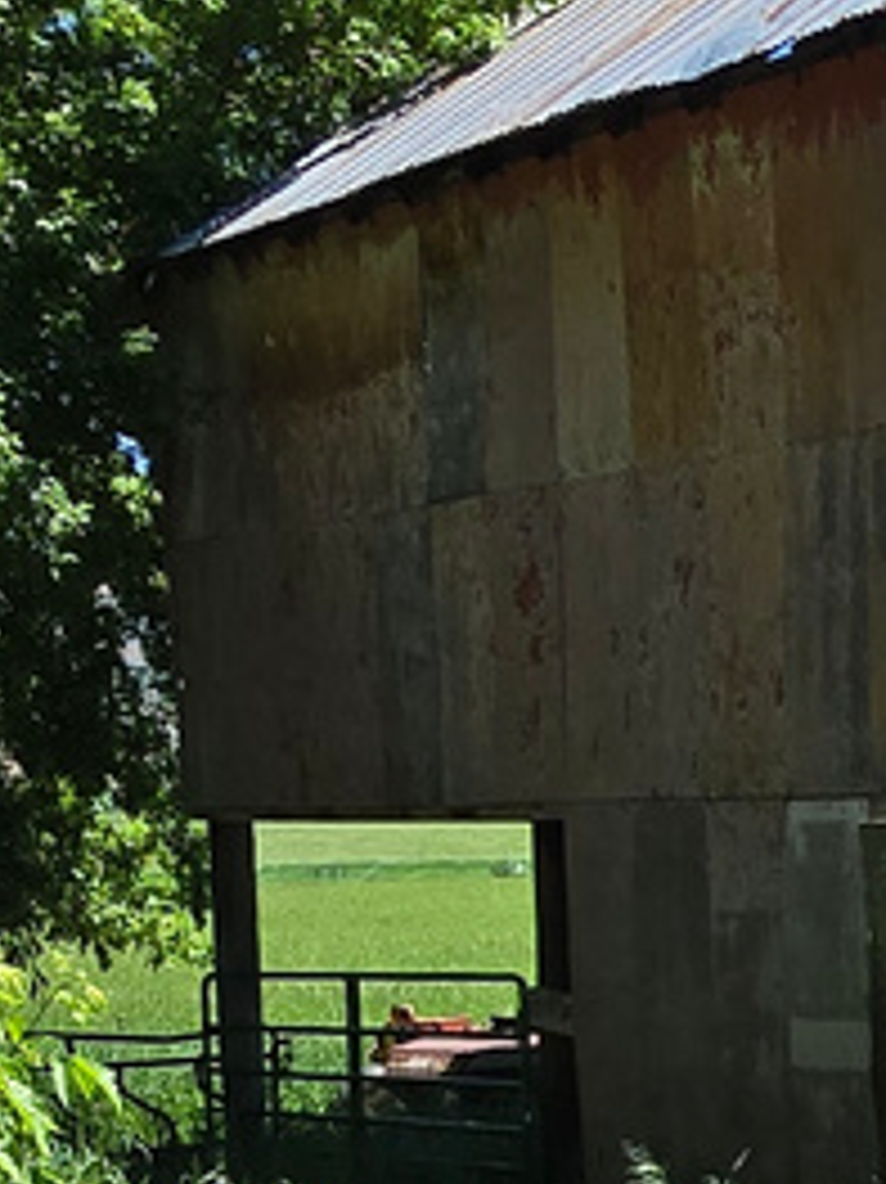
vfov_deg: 24.4
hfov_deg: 17.4
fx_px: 2596
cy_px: 1216
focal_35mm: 76
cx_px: 1336
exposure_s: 1/1737
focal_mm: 2.2
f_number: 2.2
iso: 50
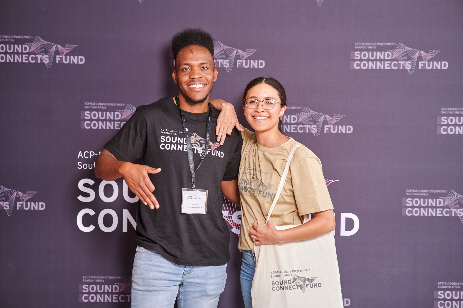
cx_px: 232
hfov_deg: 23.9
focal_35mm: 85
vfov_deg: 16.0
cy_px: 154
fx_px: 1092
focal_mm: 85
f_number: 2.8
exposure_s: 1/500
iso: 400
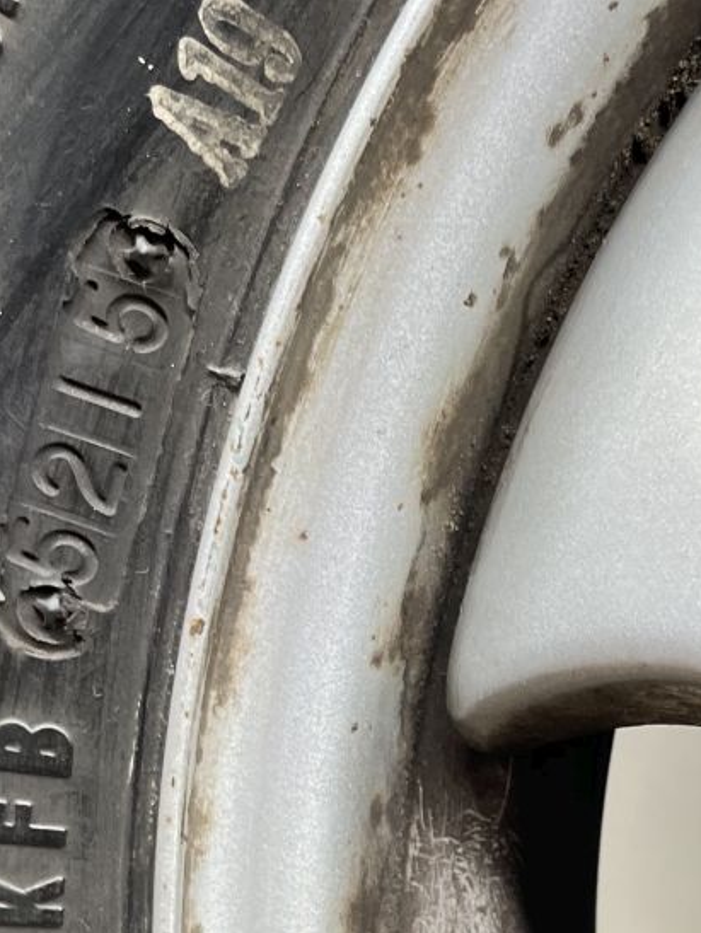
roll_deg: +4.0
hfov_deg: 19.1
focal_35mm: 76
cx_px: 624
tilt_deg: -40.2
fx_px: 2050
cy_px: 844
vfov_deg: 24.9
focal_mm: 4.2
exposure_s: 1/50
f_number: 1.6
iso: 100
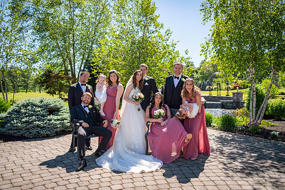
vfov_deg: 41.1
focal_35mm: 32
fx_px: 253
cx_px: 142
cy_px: 95
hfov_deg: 58.7
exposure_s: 1/1600
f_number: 3.2
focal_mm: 32
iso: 100
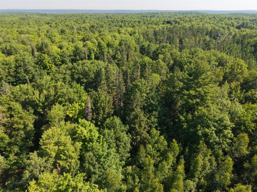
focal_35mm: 24
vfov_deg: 56.8
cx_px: 128
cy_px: 96
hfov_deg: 71.6
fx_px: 178
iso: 100
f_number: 1.8
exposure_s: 1/1000
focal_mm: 8.67
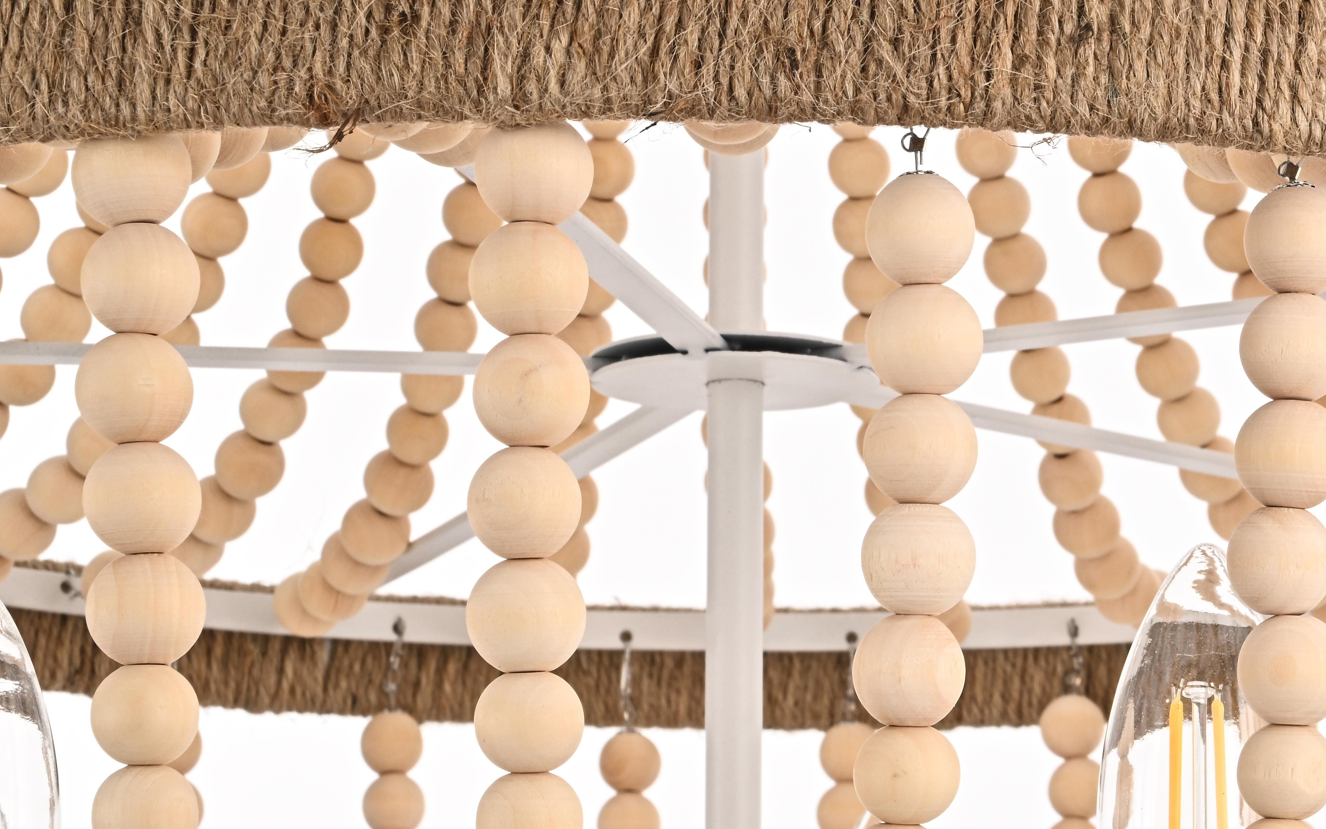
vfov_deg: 10.2
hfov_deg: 16.0
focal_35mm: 128
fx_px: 4626
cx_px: 1272
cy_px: 372
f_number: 22
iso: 125
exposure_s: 1/100
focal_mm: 59
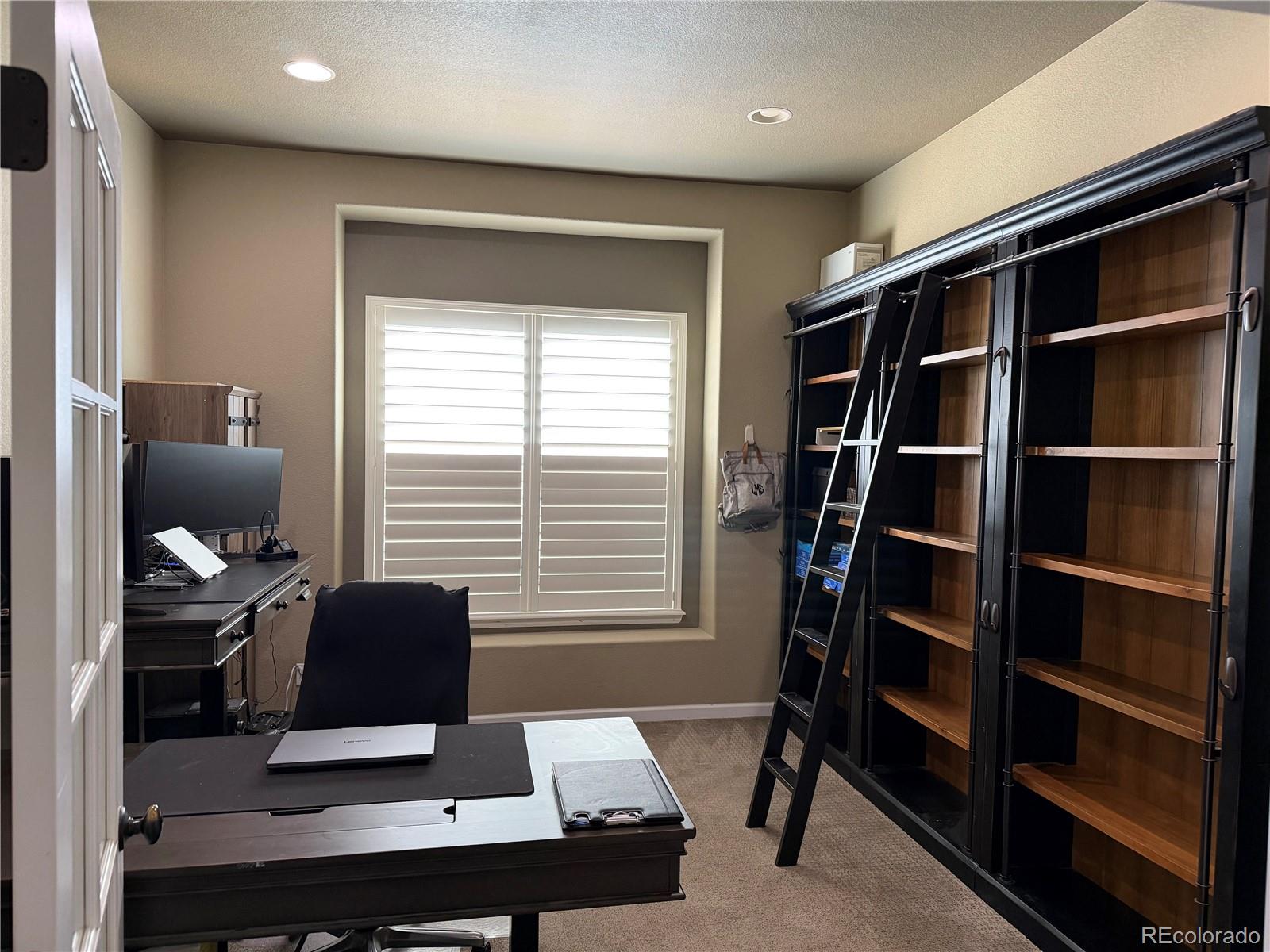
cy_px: 476
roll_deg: -0.8
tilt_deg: -1.5
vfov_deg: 56.8
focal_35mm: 24
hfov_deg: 71.6
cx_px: 635
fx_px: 881
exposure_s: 1/60
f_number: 1.78
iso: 400
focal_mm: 6.76
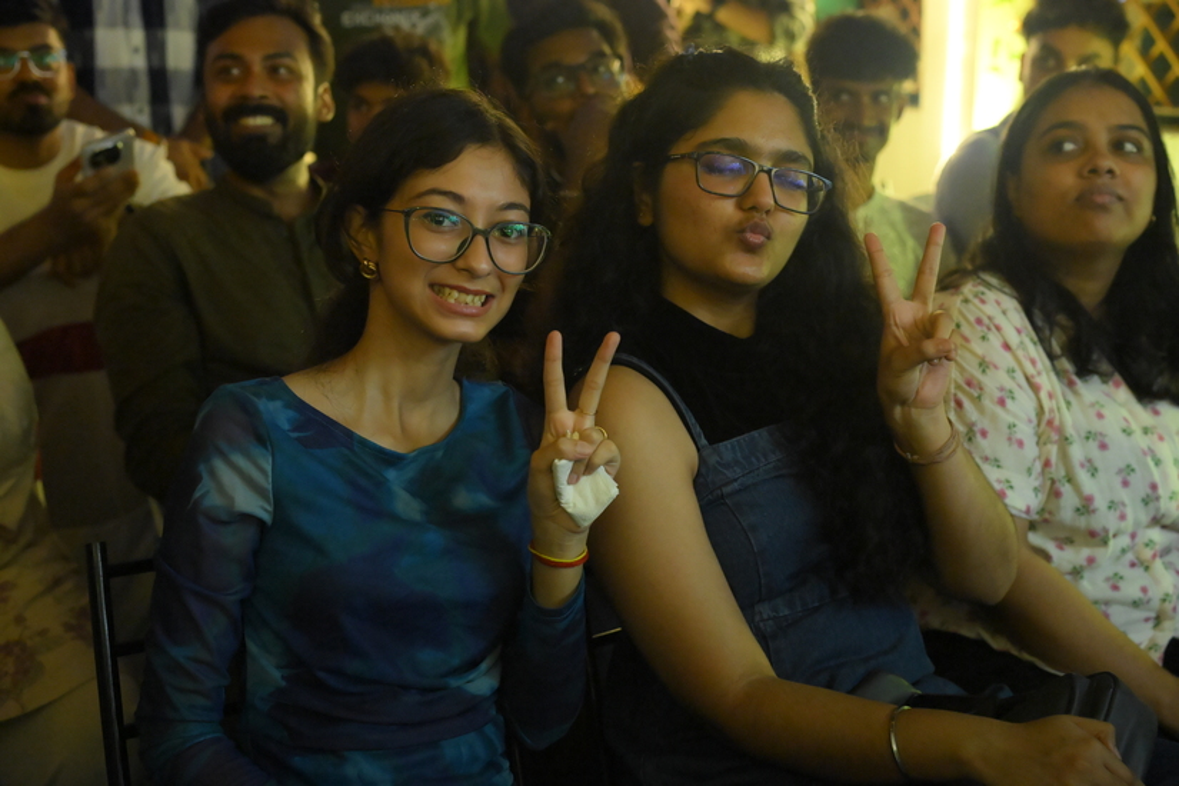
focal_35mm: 50
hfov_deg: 39.6
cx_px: 590
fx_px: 1637
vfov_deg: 27.0
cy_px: 393
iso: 16000
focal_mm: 50
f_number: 4
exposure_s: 1/160
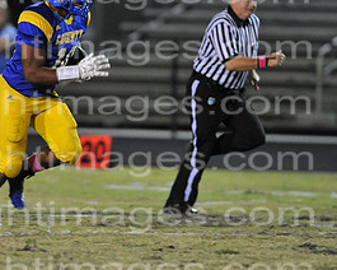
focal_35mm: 615
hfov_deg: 3.1
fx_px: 6134
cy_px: 78
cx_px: 27
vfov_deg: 2.5
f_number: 4
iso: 5000
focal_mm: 300
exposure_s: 1/500
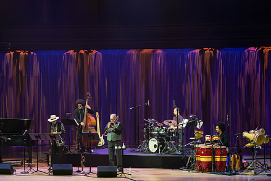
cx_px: 98
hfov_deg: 15.5
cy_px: 94
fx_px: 994
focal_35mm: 132
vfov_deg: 10.4
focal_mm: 100
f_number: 5.6
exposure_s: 1/250
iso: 3200
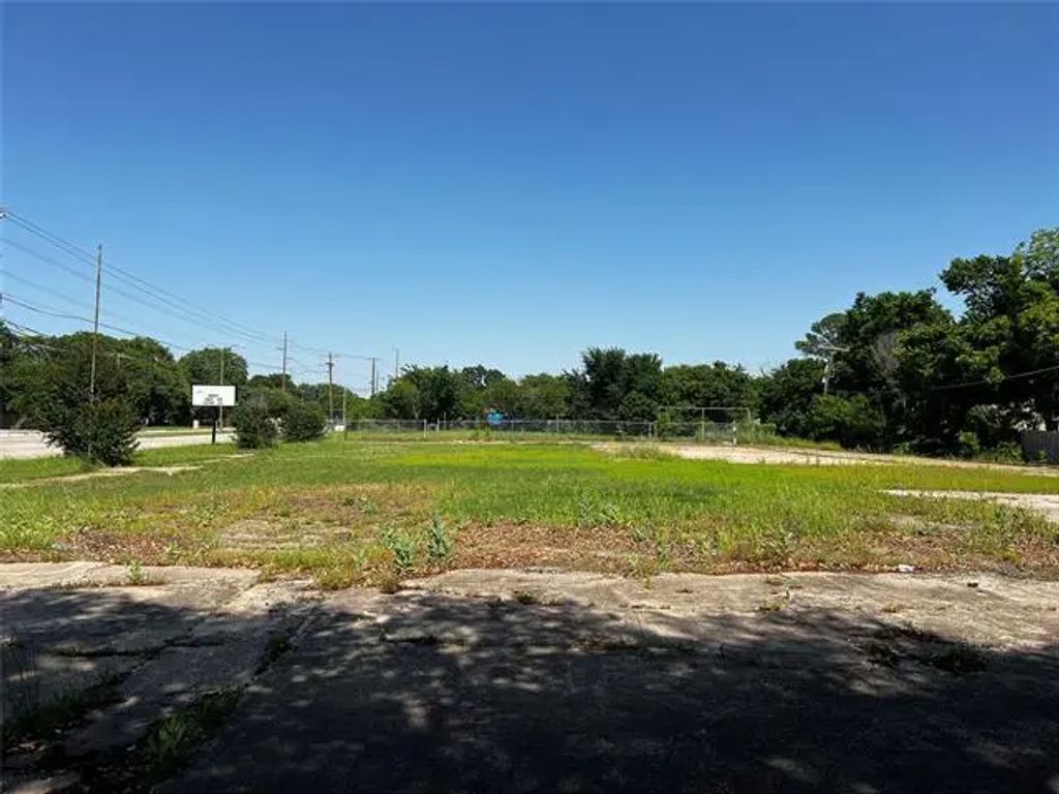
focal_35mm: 26
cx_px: 530
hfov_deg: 67.3
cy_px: 397
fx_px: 795
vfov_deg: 53.1
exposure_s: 1/4630
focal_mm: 5.7
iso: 50
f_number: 1.5
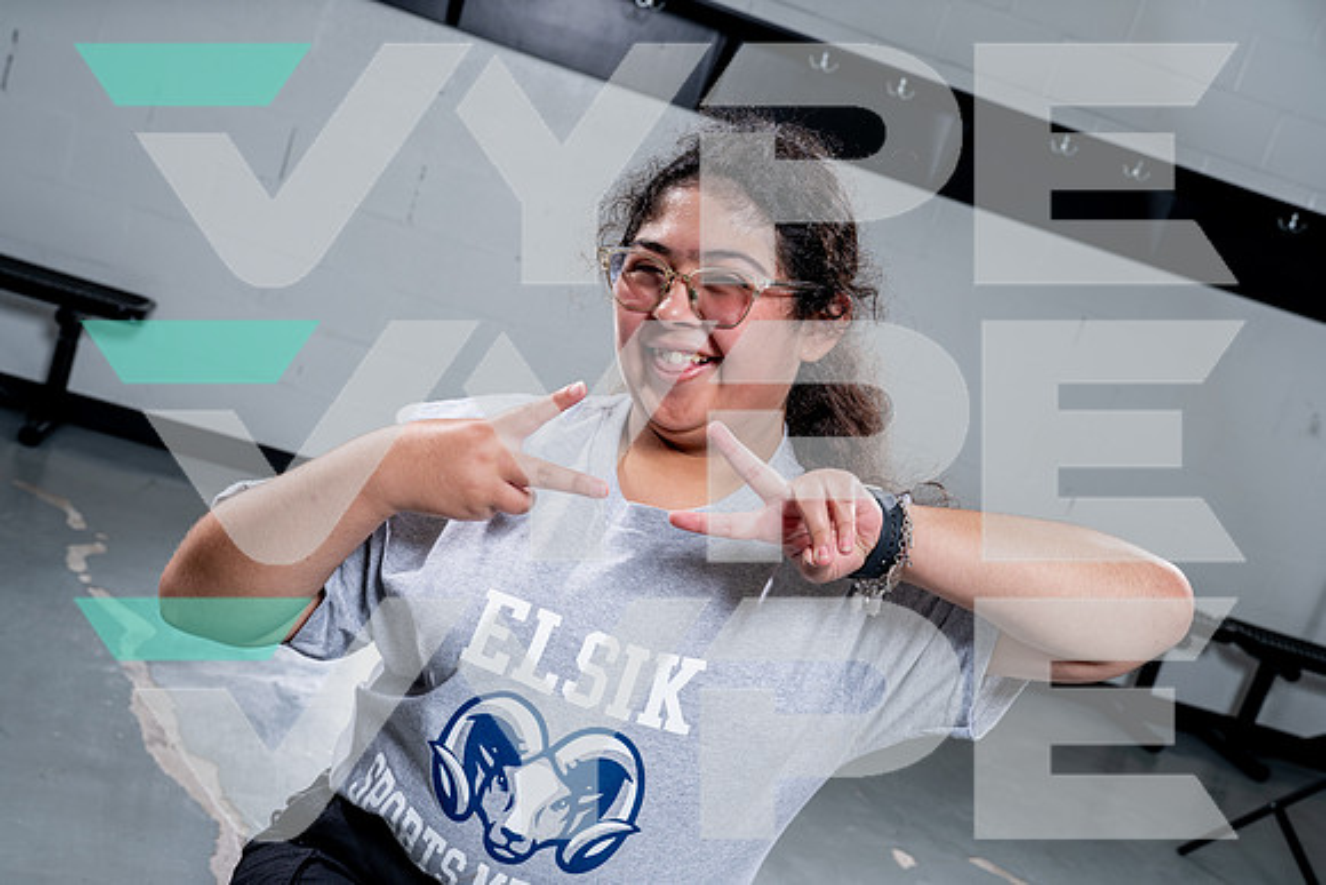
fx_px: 1509
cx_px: 663
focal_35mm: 41
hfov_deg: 47.4
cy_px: 442
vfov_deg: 32.7
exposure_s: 1/250
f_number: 7.1
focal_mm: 40
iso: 100
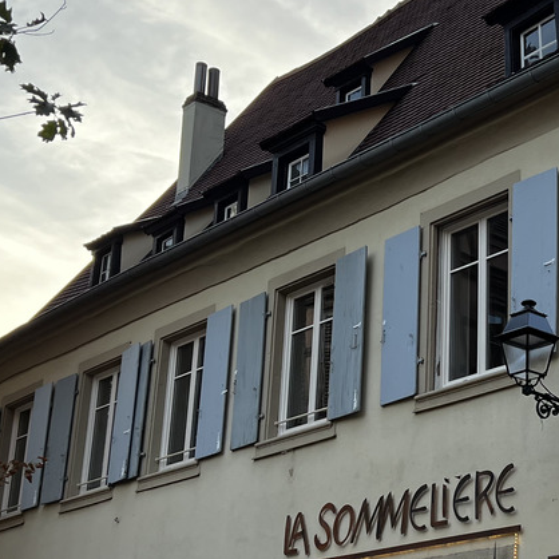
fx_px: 1206
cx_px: 507
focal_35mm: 66
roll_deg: -0.1
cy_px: 344
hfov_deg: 25.3
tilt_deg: +18.6
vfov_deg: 26.0
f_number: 1.5
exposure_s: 1/250
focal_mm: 5.7
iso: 40
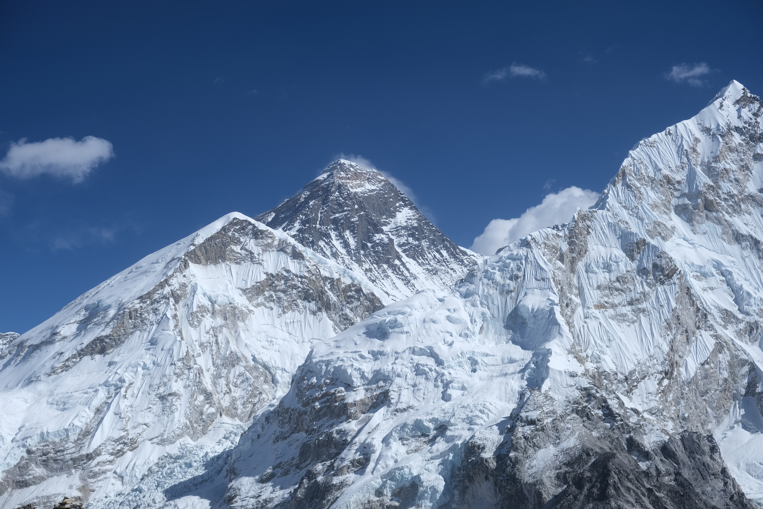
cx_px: 382
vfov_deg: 31.2
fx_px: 911
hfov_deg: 45.4
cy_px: 254
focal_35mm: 43
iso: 160
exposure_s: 1/2500
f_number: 4
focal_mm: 28.9
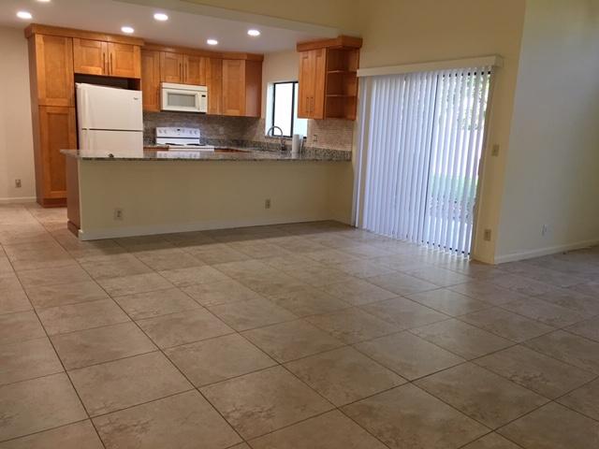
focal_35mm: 29
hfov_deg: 61.7
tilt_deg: -11.5
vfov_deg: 48.2
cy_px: 224
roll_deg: -3.0
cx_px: 300
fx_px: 502
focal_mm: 4.15
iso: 40
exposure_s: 1/30
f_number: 2.2
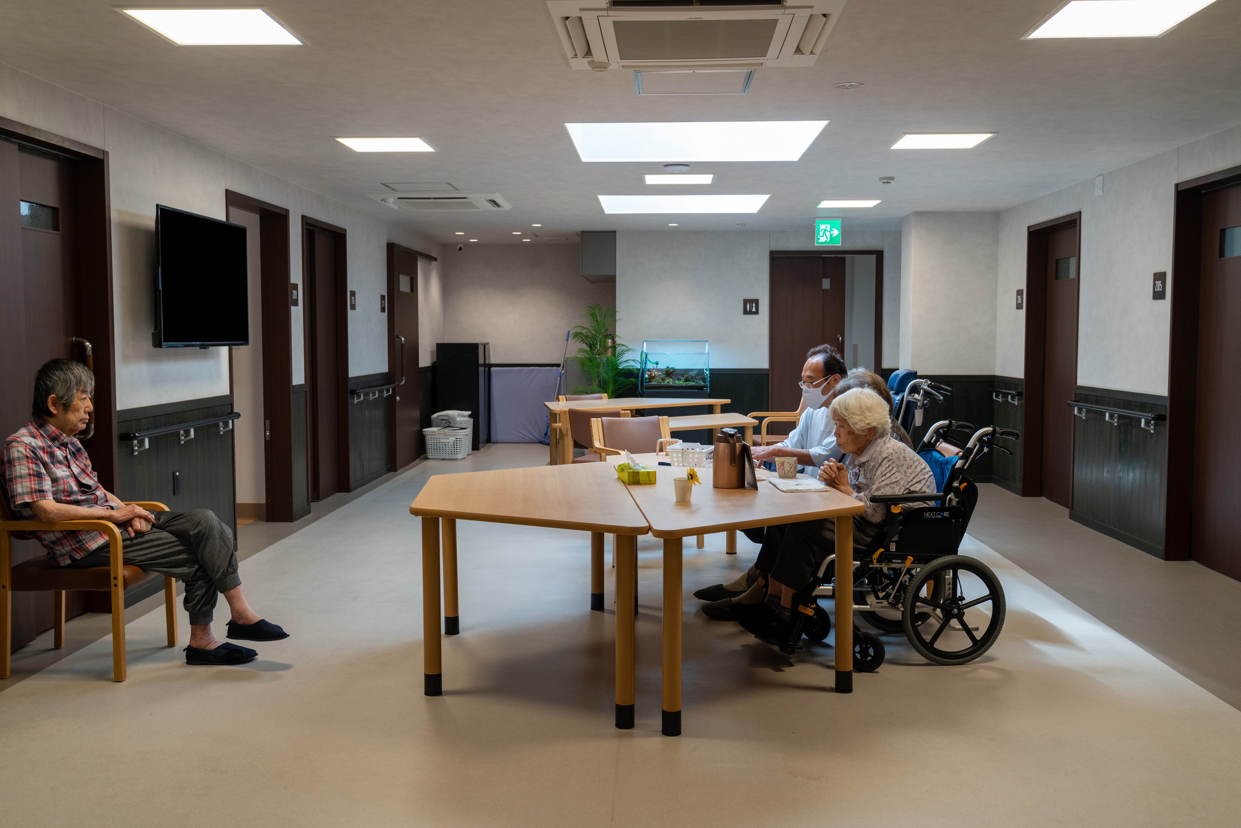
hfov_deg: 57.2
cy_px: 414
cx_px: 620
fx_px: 1138
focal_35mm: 33
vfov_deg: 40.0
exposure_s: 1/125
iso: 800
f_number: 5.6
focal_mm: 33
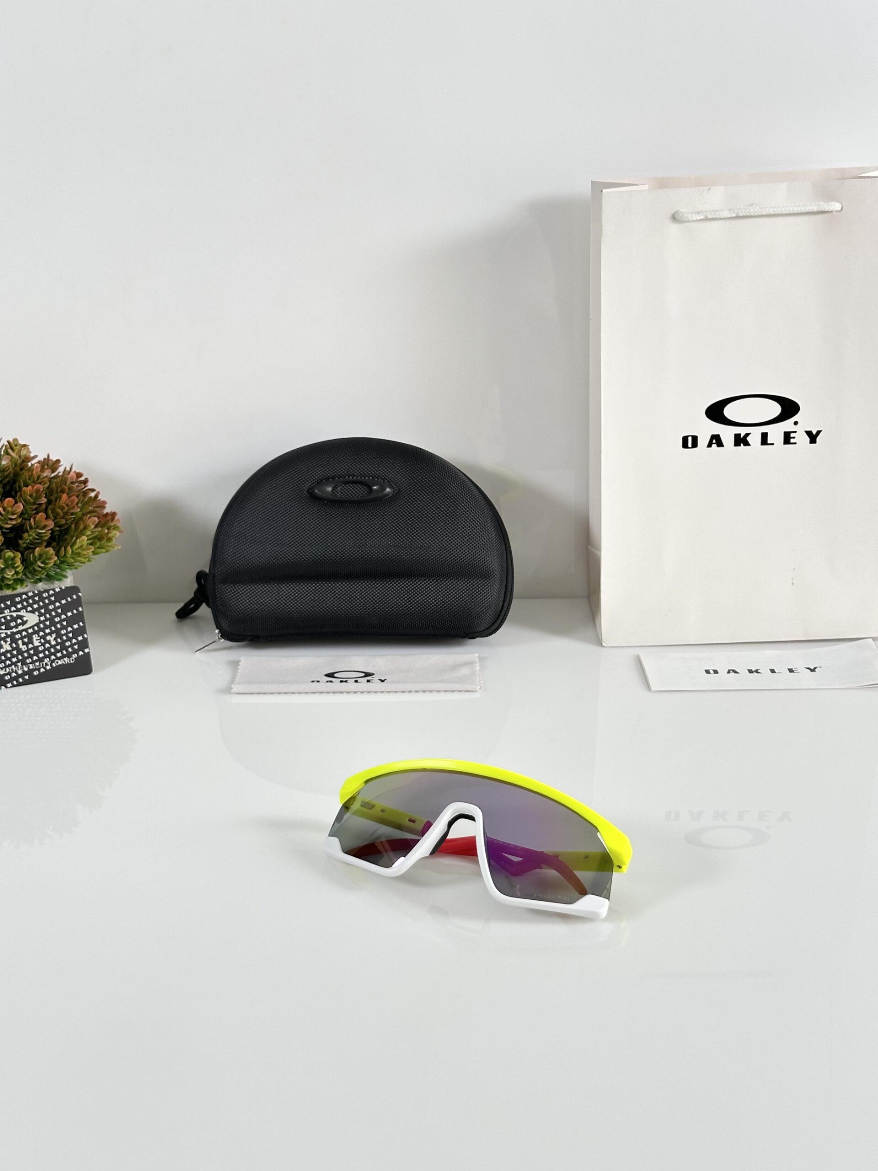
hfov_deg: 30.3
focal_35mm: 48
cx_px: 439
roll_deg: +0.0
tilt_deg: -21.7
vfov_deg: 39.7
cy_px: 586
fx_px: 1623
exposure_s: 1/135
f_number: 1.78
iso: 64
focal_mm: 6.86
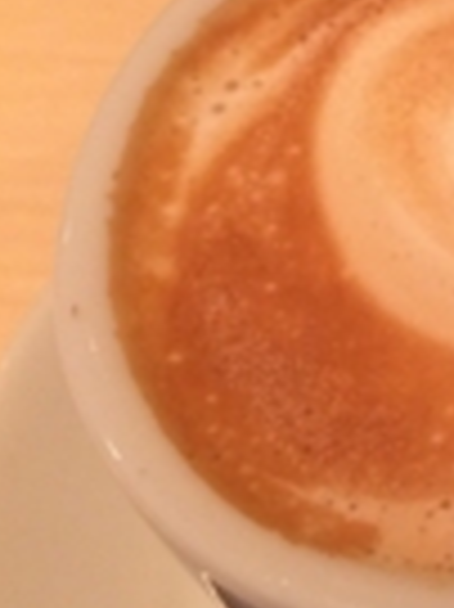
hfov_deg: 14.0
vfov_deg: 20.1
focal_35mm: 97
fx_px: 1699
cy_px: 131
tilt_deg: -51.7
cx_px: 733
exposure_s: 1/33
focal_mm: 4.15
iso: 320
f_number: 2.2
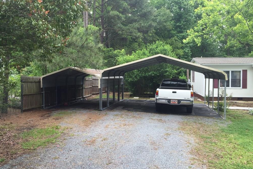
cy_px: 81
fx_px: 218
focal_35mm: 31
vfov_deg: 42.3
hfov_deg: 60.3
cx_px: 125
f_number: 2.2
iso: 32
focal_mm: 4.15
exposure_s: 1/265
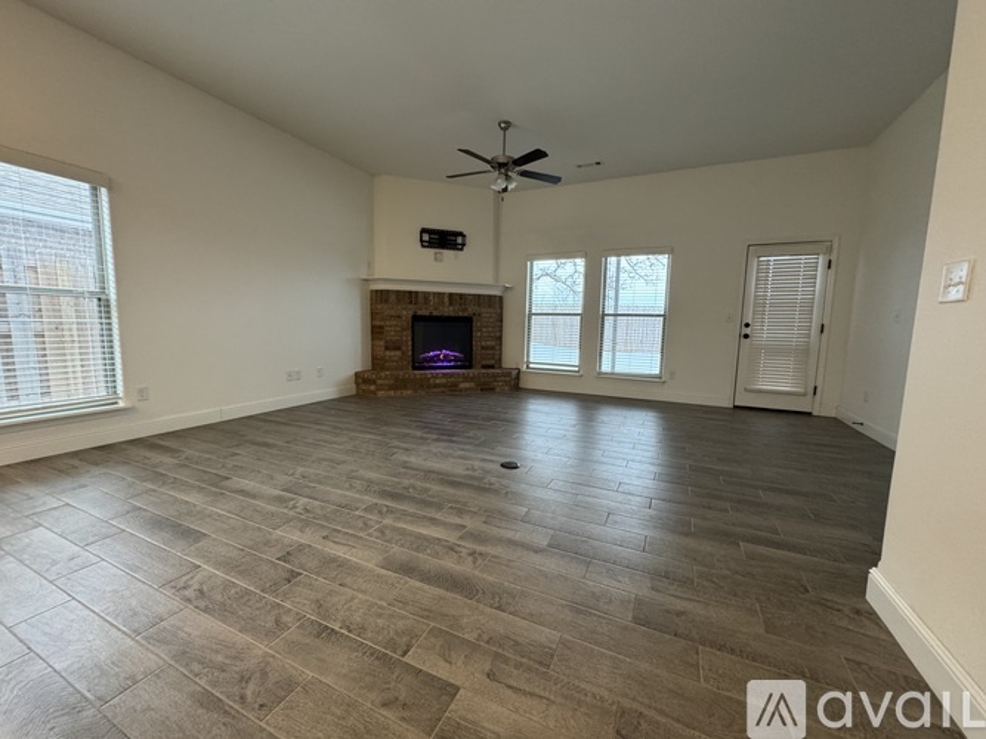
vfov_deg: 85.7
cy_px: 370
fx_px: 399
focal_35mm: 14
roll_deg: -1.6
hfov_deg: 102.1
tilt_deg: -7.1
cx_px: 493
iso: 400
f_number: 2.2
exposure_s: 1/60
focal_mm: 2.22
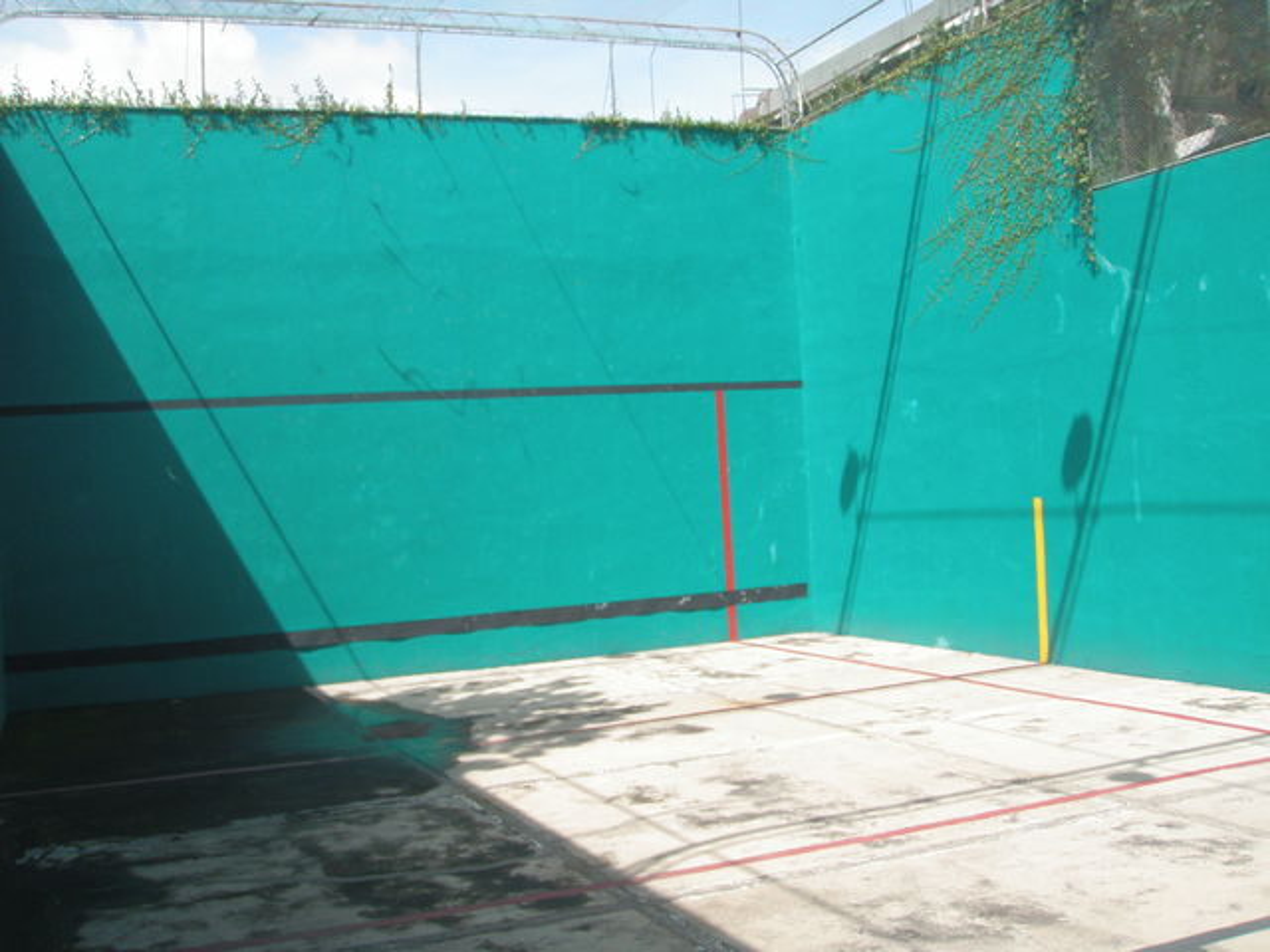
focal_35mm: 38
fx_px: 1394
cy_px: 476
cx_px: 635
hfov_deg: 49.0
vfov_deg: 37.7
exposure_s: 1/640
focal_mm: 6.7
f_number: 3.5
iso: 80
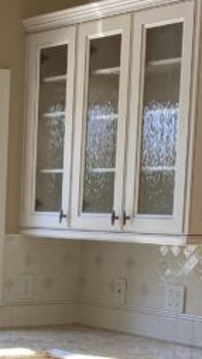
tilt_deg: -9.8
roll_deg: -0.2
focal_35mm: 114
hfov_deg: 10.2
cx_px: -120
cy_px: 383
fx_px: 1085
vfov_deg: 18.2
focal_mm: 4.25
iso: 32
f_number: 1.8
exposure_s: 1/122
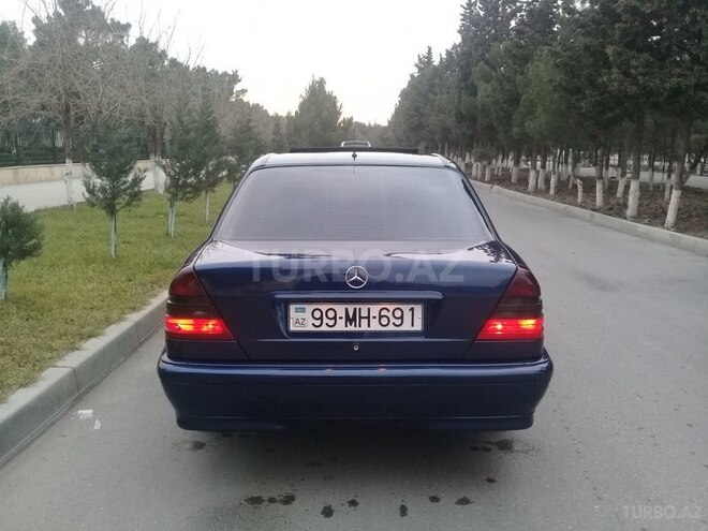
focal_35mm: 31
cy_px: 266
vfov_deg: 45.4
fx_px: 634
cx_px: 354
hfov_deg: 58.4
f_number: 2.2
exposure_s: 1/33
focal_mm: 3.3
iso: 125
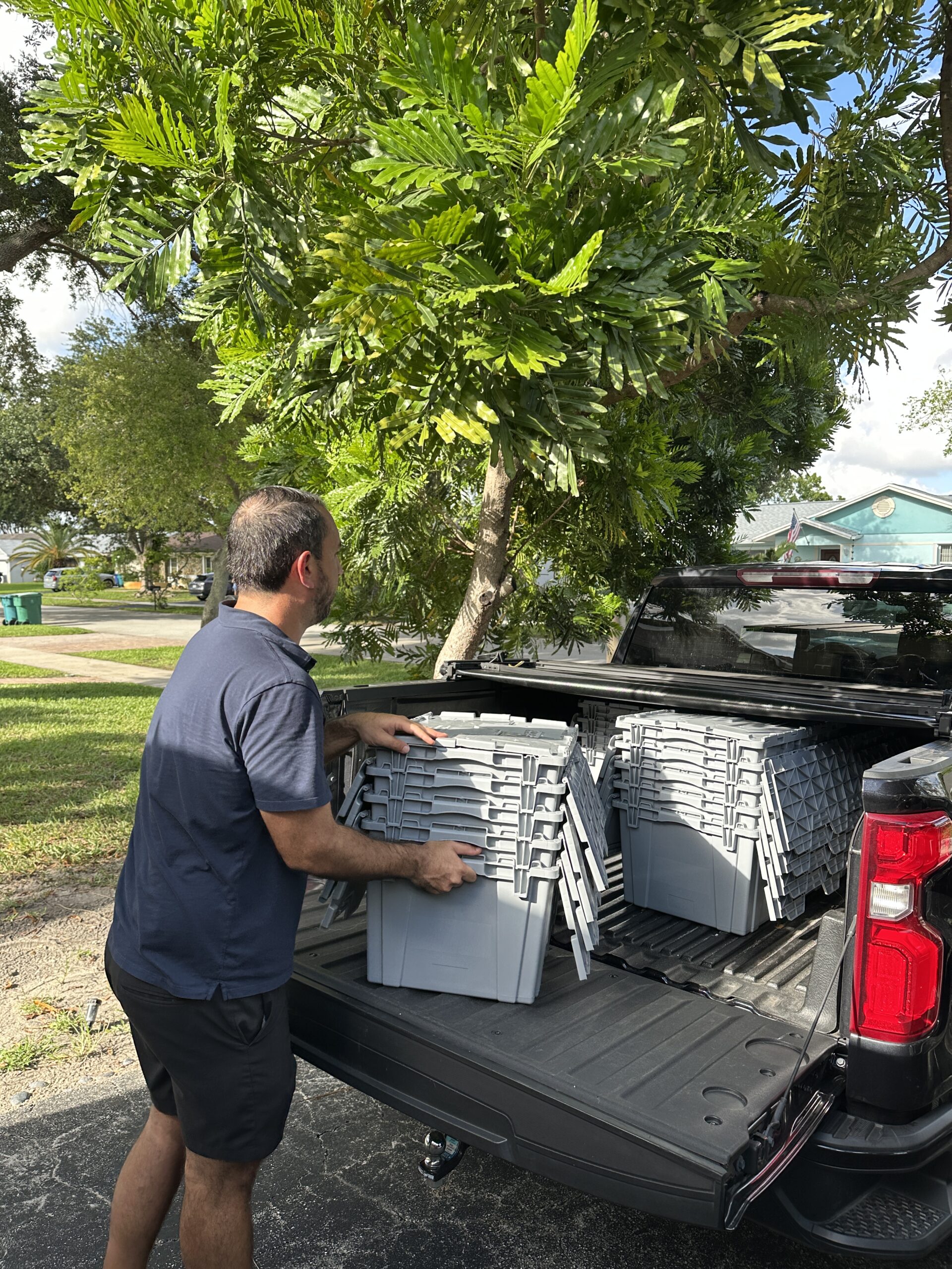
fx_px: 880
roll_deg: -0.1
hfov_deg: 56.8
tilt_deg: -4.1
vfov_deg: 71.6
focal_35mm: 24
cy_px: 634
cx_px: 476
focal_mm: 6.86
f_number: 1.78
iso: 80
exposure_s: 1/750
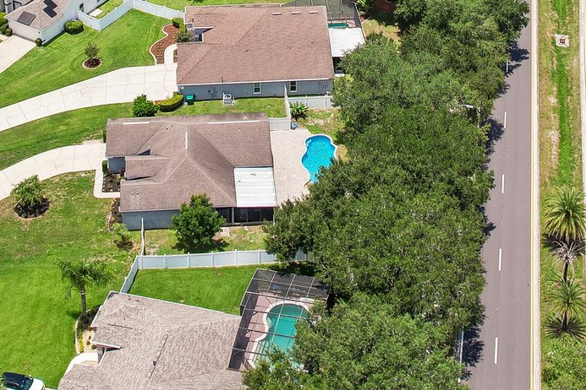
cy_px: -175
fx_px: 1058
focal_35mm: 65
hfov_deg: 30.9
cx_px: 271
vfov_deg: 18.7
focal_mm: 8.4
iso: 130
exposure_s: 1/2500
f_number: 2.8
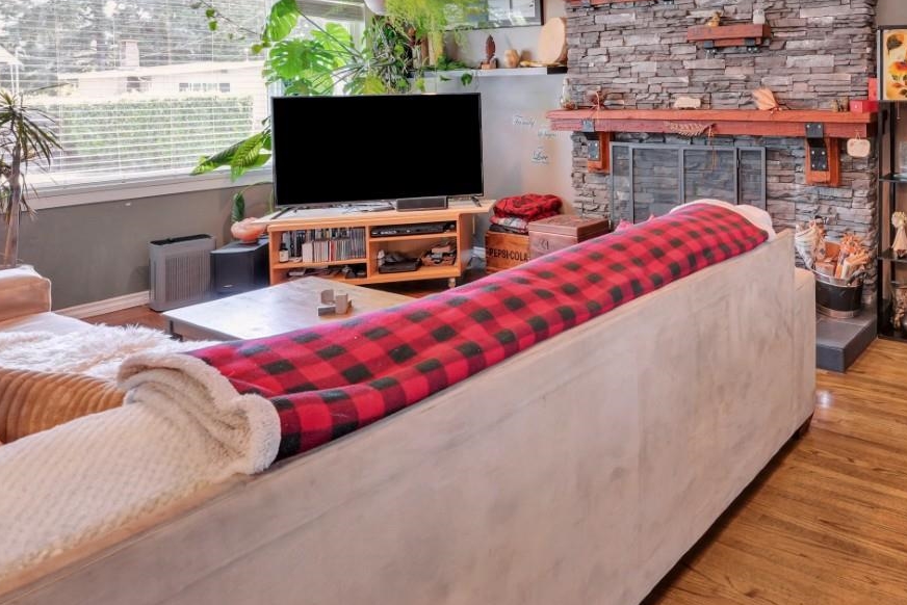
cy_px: 96
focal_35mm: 26
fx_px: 655
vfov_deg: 46.2
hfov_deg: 61.7
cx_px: 765
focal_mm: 14
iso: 400
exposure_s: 1/6
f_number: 8
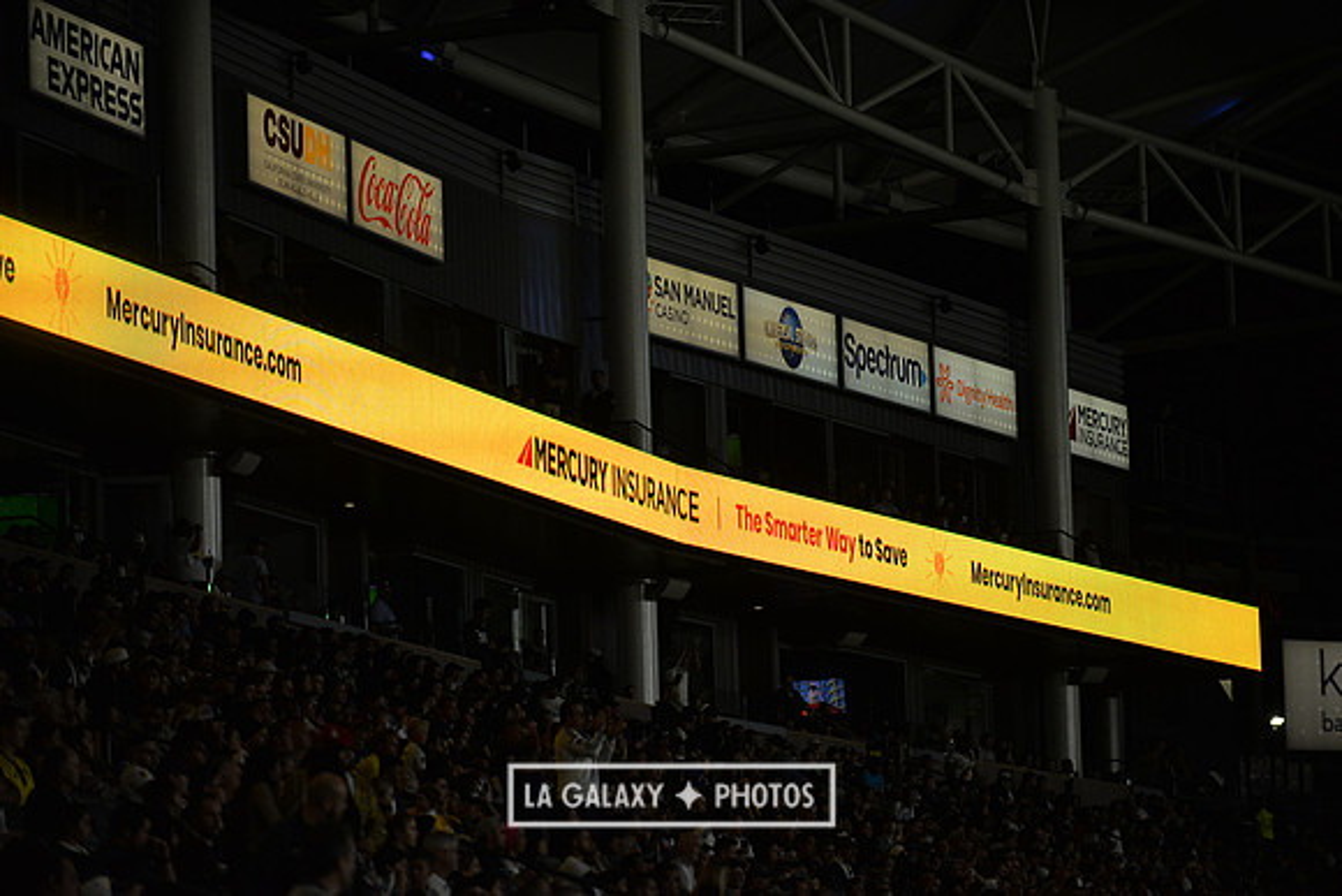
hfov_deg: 11.7
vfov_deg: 7.9
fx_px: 6525
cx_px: 671
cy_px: 448
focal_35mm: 175
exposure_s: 1/3200
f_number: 2.8
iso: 1600
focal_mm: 175
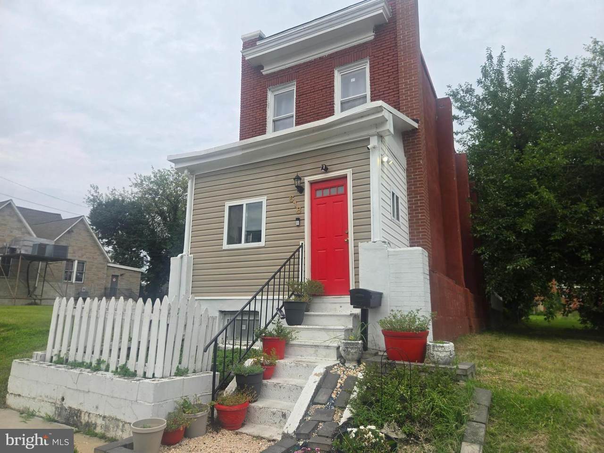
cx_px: 302
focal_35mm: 23
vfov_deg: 58.9
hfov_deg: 73.9
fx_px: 401
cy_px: 226
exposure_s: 1/1804
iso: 25
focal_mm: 5.4
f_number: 1.8
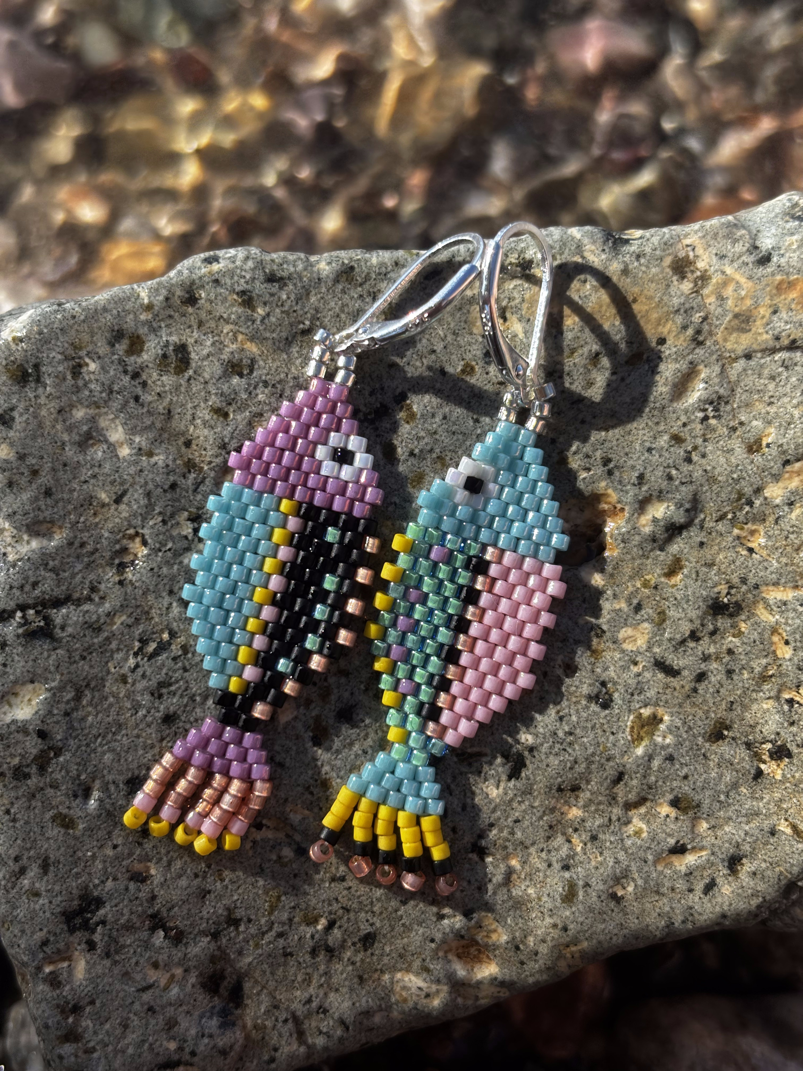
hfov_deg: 28.0
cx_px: 402
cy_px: 536
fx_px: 1608
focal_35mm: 52
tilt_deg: -70.5
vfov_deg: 36.8
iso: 32
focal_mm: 5.96
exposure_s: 1/1017
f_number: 1.6
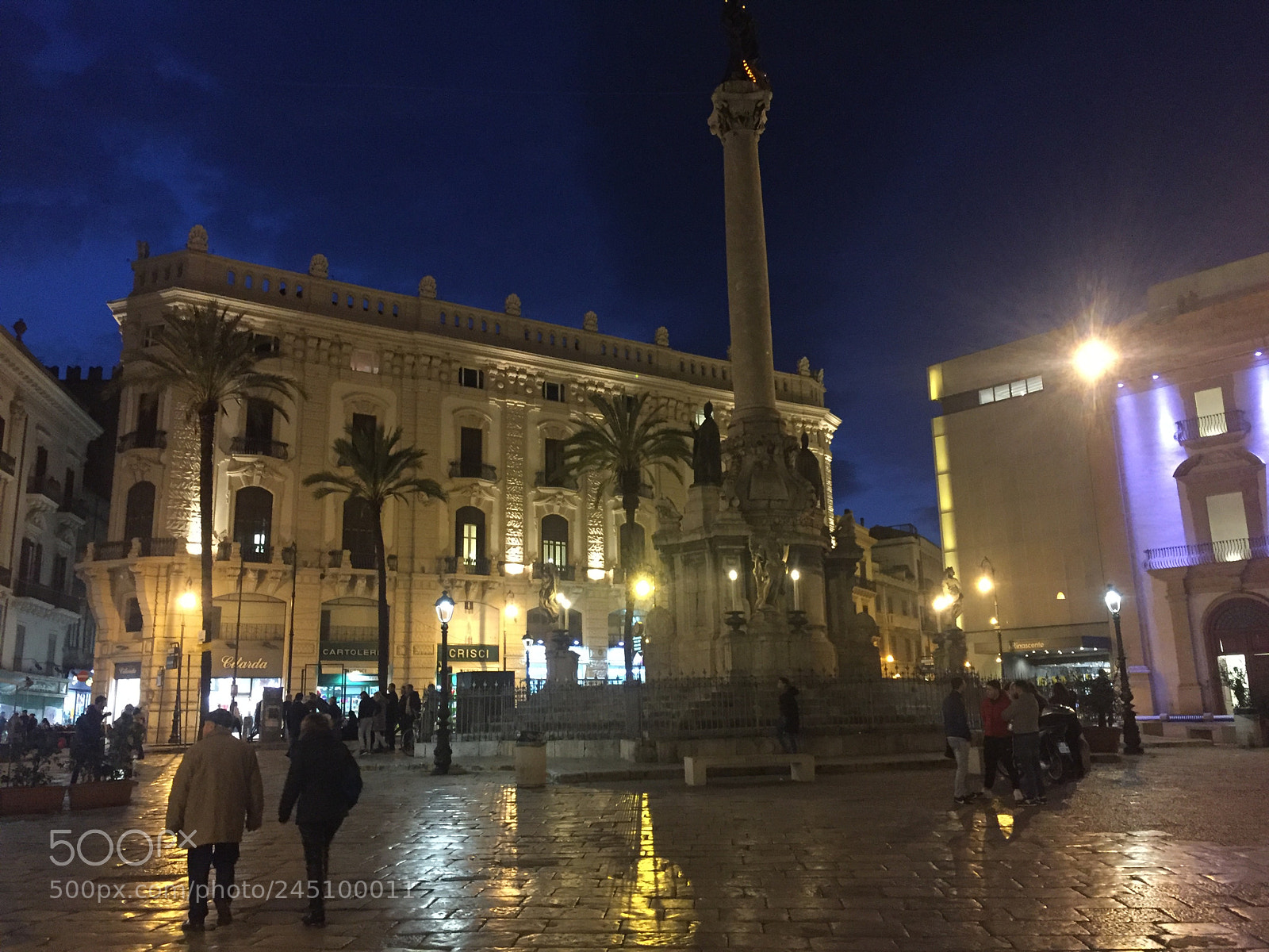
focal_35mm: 29
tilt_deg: +13.1
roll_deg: +1.4
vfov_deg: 48.2
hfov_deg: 61.7
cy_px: 476
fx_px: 1063
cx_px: 634
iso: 250
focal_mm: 4.15
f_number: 2.2
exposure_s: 1/17
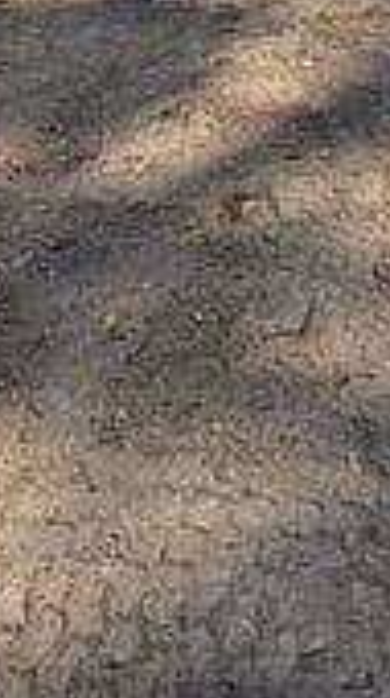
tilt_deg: -8.7
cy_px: -341
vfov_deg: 24.2
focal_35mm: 69
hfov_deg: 16.3
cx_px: 534
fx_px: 1275
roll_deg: +0.1
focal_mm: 2.22
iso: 50
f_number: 2.2
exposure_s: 1/1323
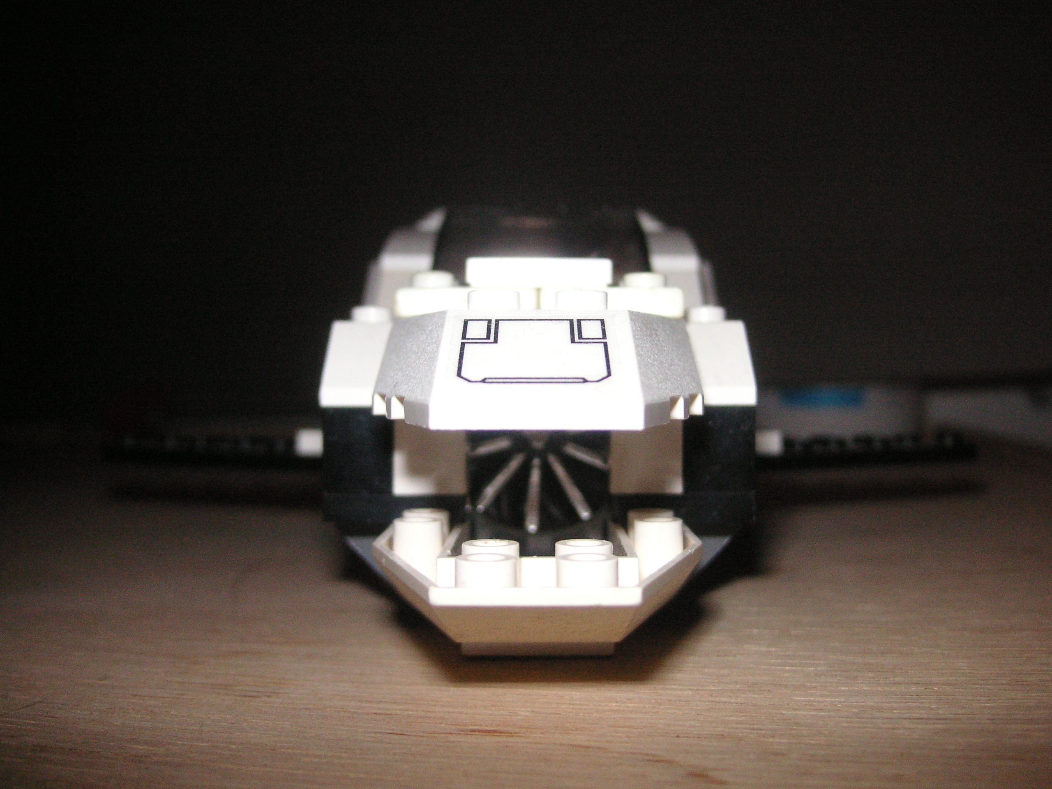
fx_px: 1124
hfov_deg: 50.1
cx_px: 526
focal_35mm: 37
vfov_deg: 38.7
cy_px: 394
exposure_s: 1/180
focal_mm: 6.1
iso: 160
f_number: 6.7
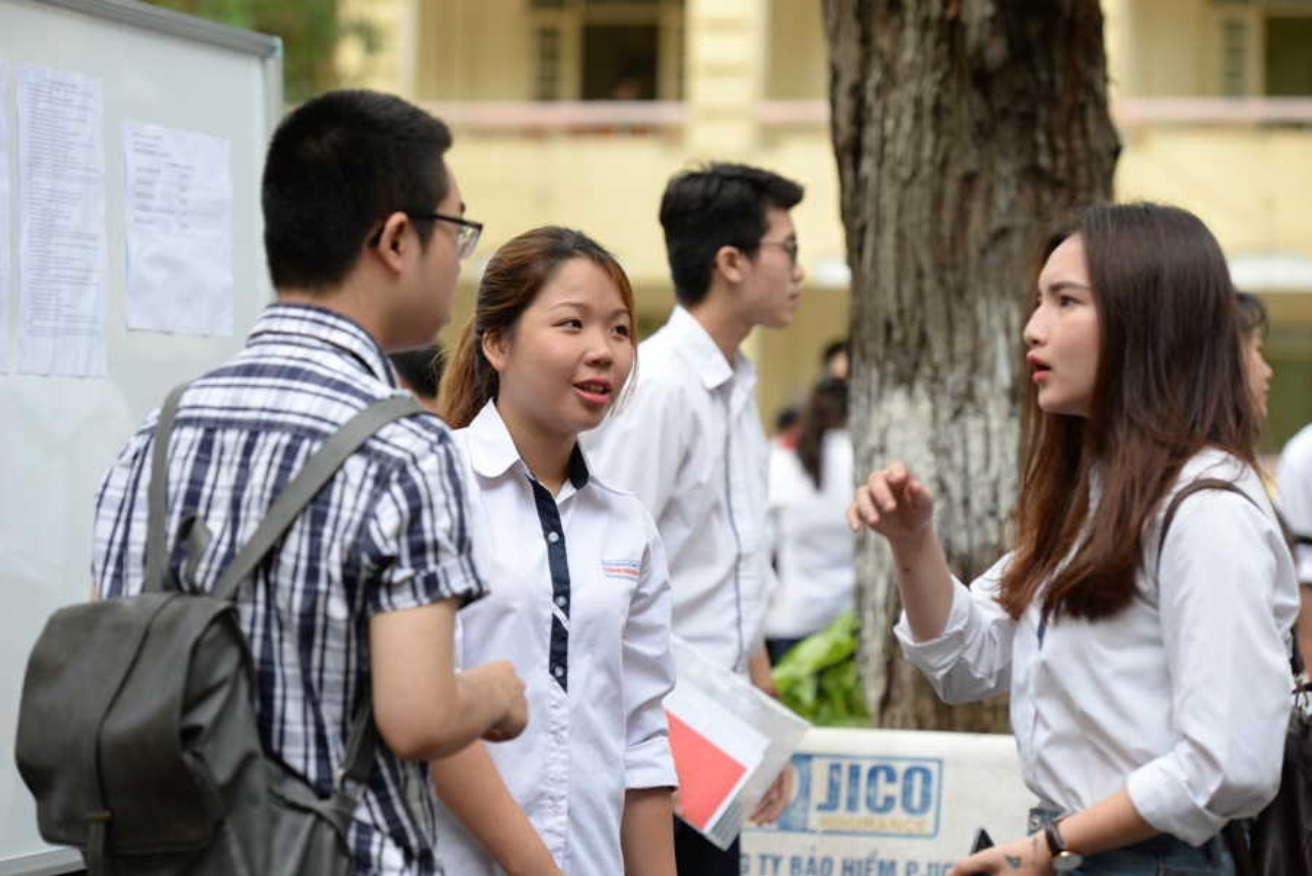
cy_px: 438
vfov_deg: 11.4
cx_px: 656
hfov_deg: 17.1
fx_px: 4375
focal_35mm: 120
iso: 500
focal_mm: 120
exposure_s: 1/160
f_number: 4
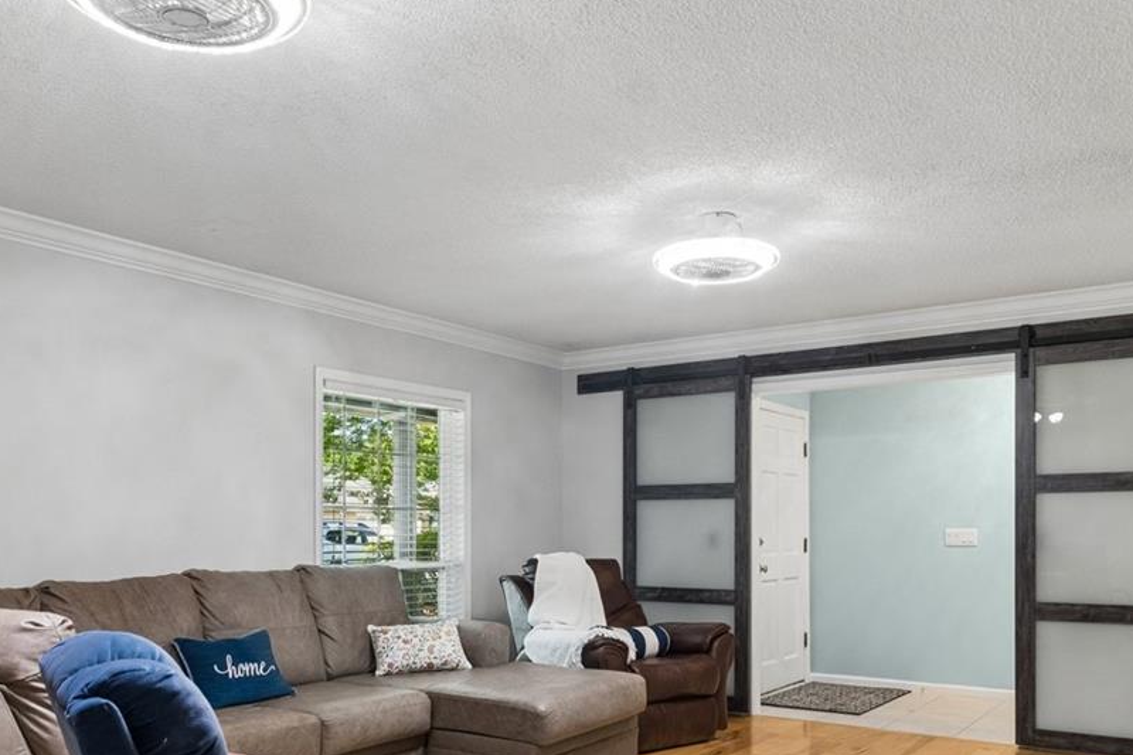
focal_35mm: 30
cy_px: 541
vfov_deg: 42.6
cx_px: 541
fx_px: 944
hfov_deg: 61.9
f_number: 7.1
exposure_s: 1/3.33
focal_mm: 10
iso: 400
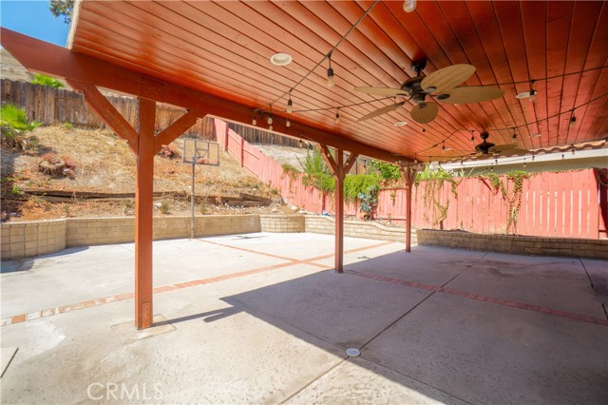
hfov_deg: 100.4
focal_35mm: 15
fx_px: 253
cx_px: 304
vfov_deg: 77.3
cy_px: 202
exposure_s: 1/200
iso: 100
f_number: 7.1
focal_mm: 10
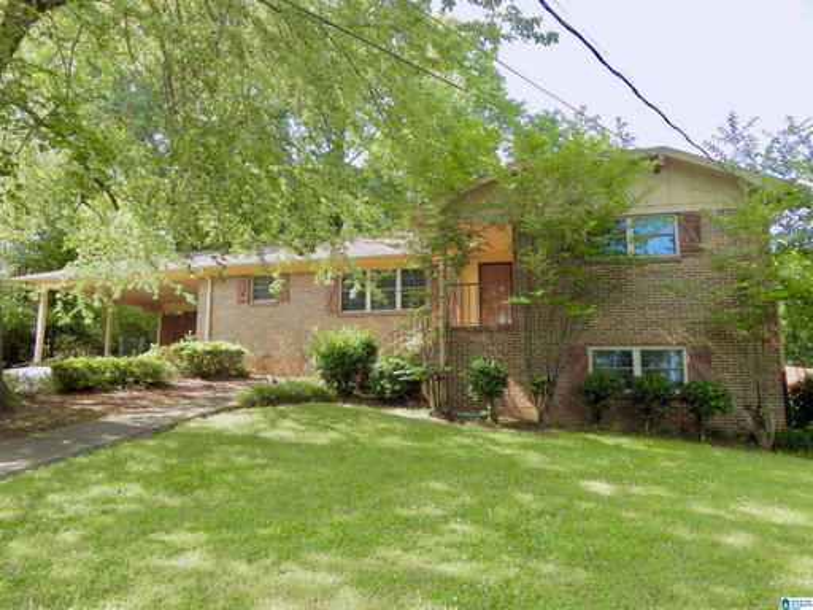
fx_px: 540
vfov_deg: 58.9
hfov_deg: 73.9
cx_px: 406
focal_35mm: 23
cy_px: 305
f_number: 3
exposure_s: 1/200
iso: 125
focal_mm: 4
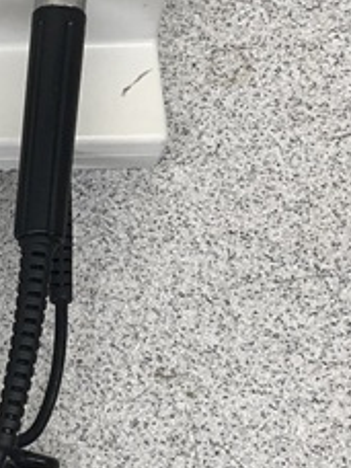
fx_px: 1676
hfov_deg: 11.3
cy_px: 242
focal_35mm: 124
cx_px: -230
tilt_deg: -65.2
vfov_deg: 15.9
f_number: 1.8
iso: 25
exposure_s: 1/40
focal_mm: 3.99
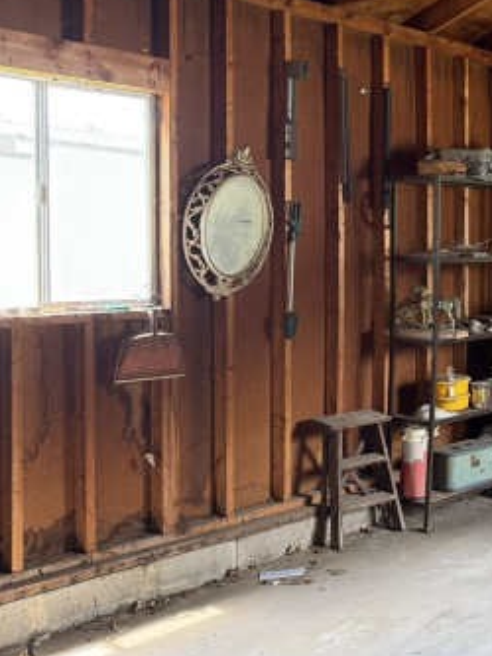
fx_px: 909
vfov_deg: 39.5
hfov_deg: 25.7
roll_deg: -0.9
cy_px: 274
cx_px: 652
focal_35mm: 48
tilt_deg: -1.2
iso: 320
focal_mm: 6.76
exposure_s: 1/60
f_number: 1.78
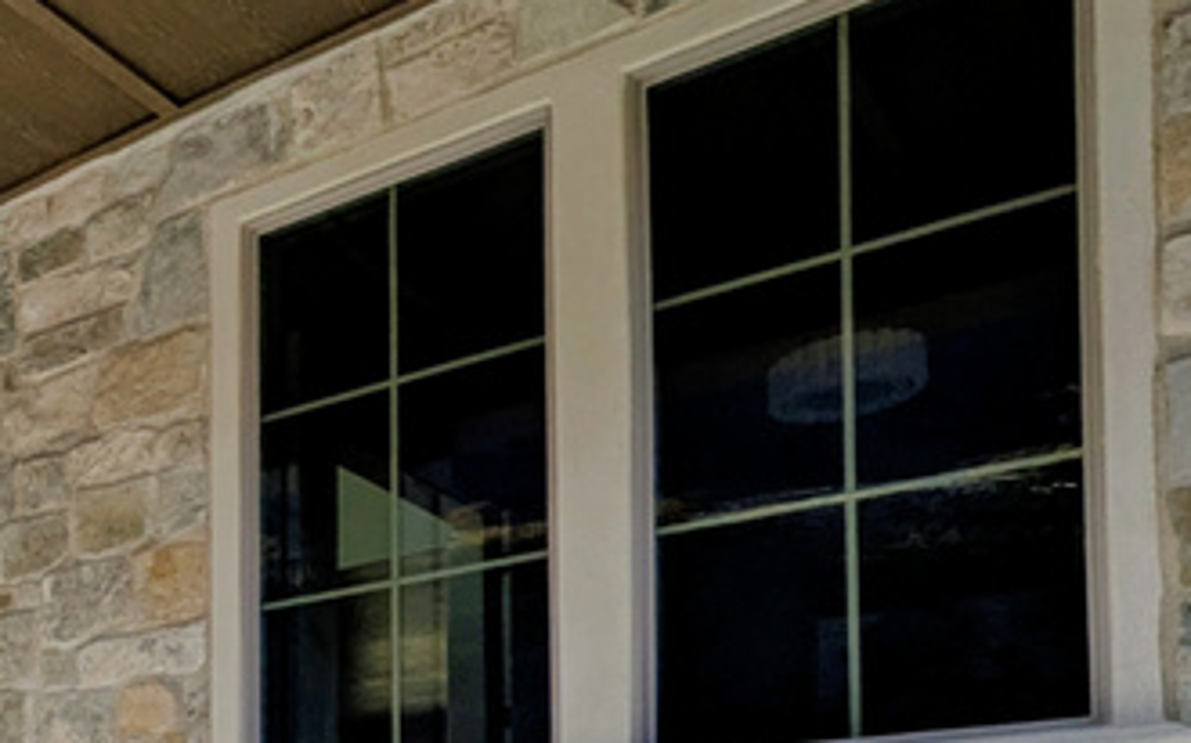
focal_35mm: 46
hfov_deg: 33.5
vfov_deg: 24.8
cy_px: 934
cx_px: -309
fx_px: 1493
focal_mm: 1.83
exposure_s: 1/2532
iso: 47
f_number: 2.2
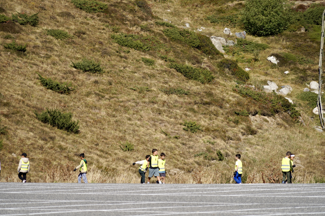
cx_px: 164
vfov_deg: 5.7
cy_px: 107
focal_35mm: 243
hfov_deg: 8.5
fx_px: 2194
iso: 100
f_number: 6.3
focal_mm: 240
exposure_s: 1/500
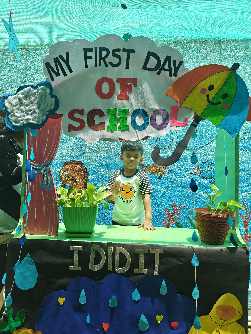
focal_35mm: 24
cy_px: 167
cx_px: 126
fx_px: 232
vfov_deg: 71.6
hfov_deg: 56.8
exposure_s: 1/200
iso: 160
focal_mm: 5.59
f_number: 1.8
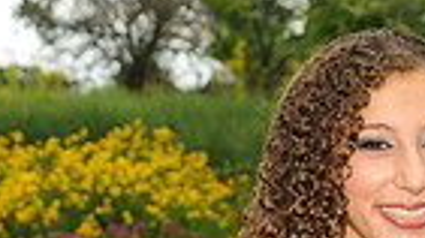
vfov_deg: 5.5
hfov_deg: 9.9
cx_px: 363
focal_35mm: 217
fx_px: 2443
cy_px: 401
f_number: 8
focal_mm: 65
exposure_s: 1/200
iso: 400
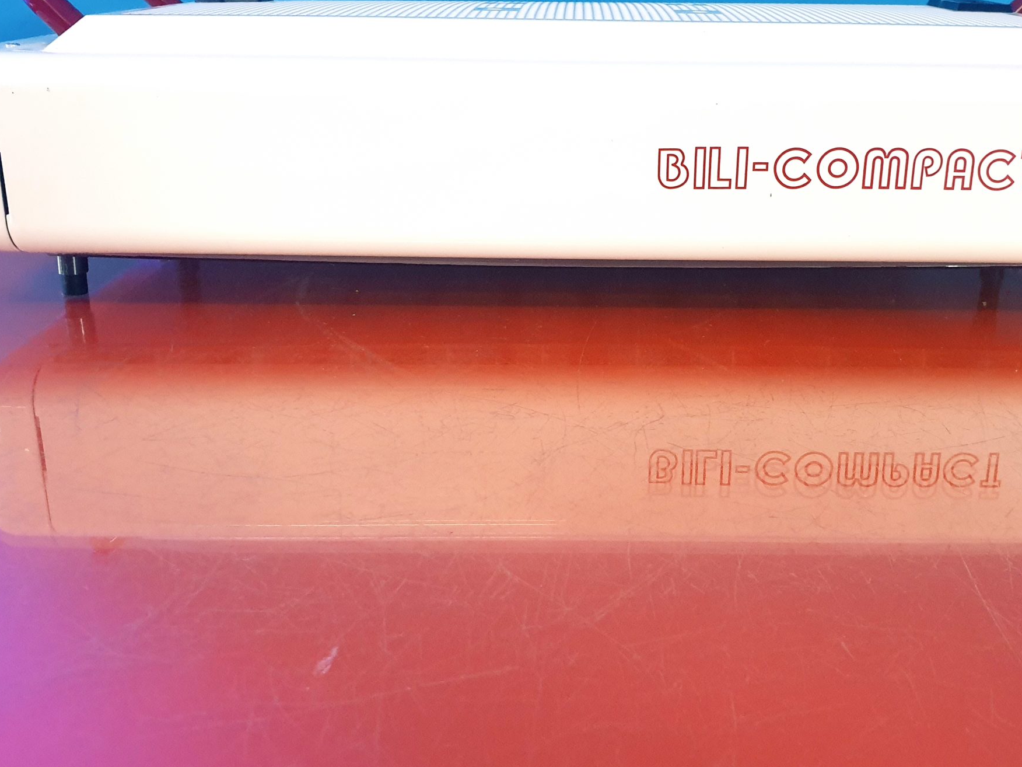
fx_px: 1122
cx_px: 590
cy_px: 325
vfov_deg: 37.6
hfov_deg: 48.8
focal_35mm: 38
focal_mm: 4.3
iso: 320
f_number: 2.4
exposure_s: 1/50
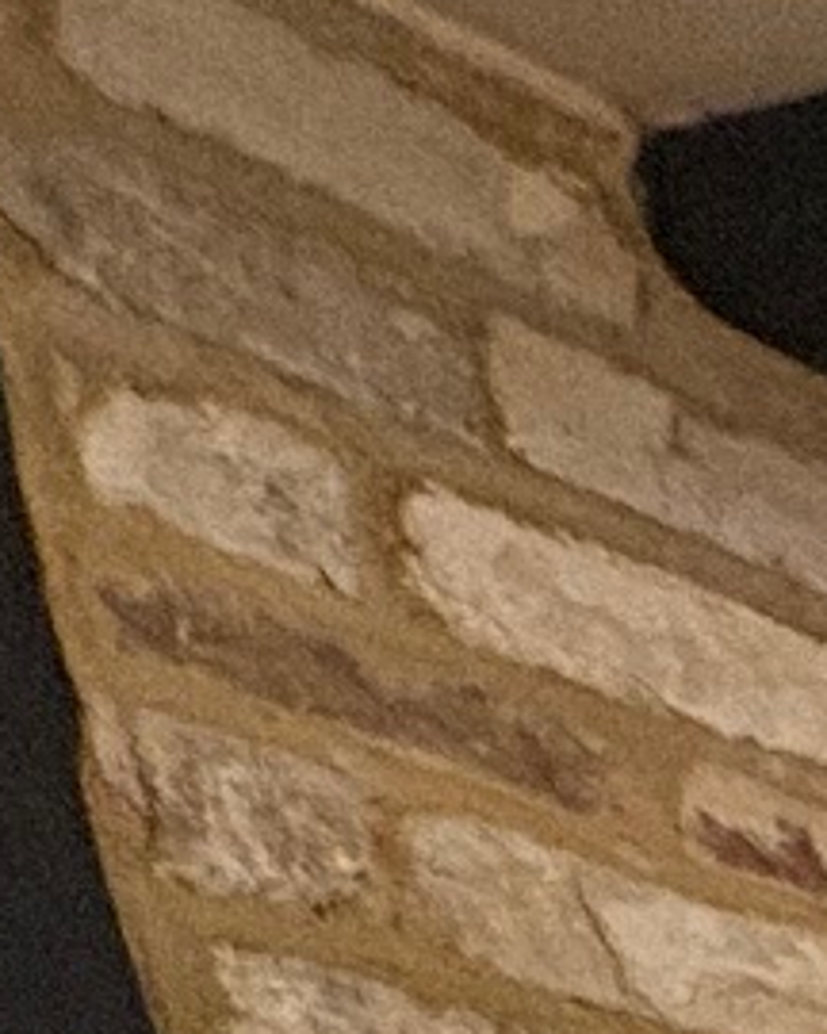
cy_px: 2631
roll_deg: +2.4
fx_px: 3121
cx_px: 3258
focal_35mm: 102
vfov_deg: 13.0
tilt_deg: -10.4
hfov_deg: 8.3
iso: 400
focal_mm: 2.22
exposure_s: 1/50
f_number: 2.2
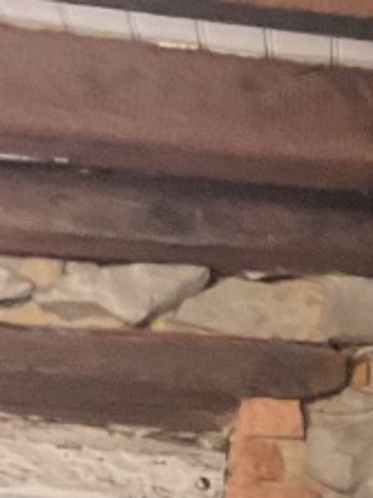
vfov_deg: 12.4
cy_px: 601
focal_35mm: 156
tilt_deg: +10.2
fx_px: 2243
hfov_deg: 8.5
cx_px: 976
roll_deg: -0.3
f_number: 1.8
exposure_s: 1/30
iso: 500
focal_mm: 3
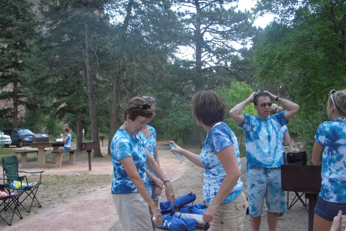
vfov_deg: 33.4
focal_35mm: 40
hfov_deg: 48.5
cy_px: 126
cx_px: 172
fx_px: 384
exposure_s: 1/100
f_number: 3.3
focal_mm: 6.3
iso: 100
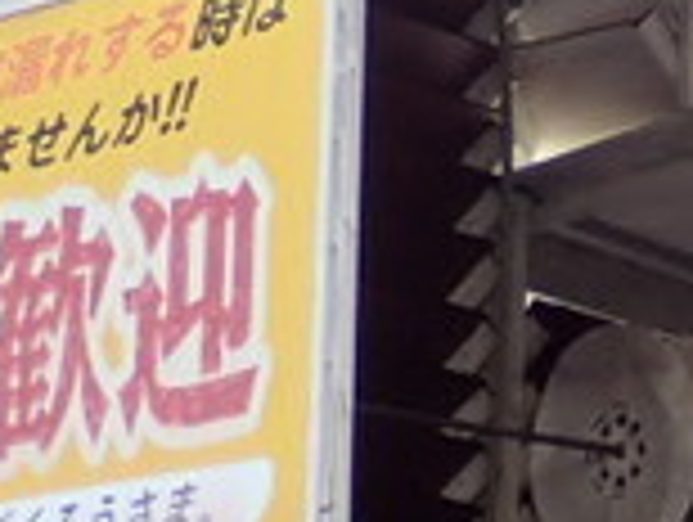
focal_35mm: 305
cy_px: 212
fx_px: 6116
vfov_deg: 4.9
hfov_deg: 6.2
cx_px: 1557
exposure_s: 1/125
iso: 100
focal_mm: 8.41
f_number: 3.1
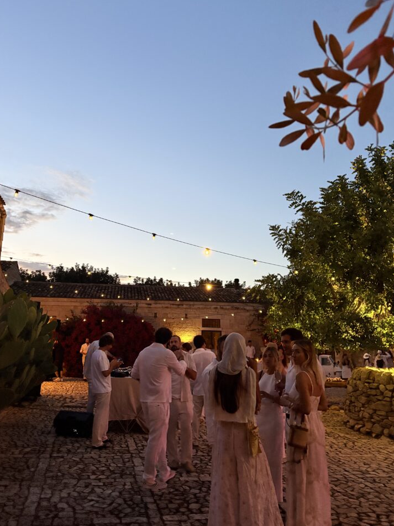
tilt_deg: +12.1
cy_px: 263
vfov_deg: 63.5
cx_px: 190
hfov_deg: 49.7
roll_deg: -0.8
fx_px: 425
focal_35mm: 28
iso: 500
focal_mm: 5.96
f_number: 1.6
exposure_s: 1/33
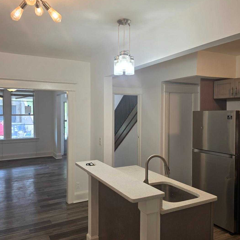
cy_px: 117
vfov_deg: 57.3
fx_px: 220
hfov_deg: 57.3
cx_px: 117
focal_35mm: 28
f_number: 1.4
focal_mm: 6.5
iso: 40
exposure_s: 1/120
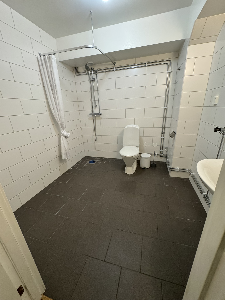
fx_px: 121
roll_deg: +3.3
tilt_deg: -18.6
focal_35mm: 14
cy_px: 150
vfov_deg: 102.1
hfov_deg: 85.7
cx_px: 112
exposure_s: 1/50
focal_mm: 2.22
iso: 200
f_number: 2.2
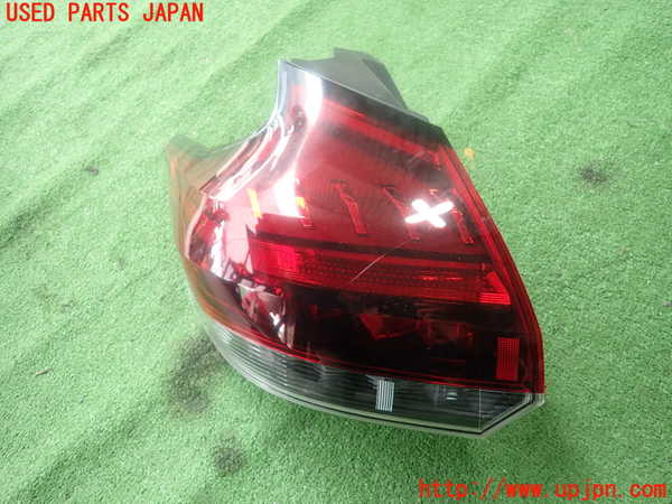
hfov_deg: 69.4
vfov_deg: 54.9
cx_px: 336
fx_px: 485
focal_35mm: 25
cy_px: 252
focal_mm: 4.5
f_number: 2
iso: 125
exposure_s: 1/60
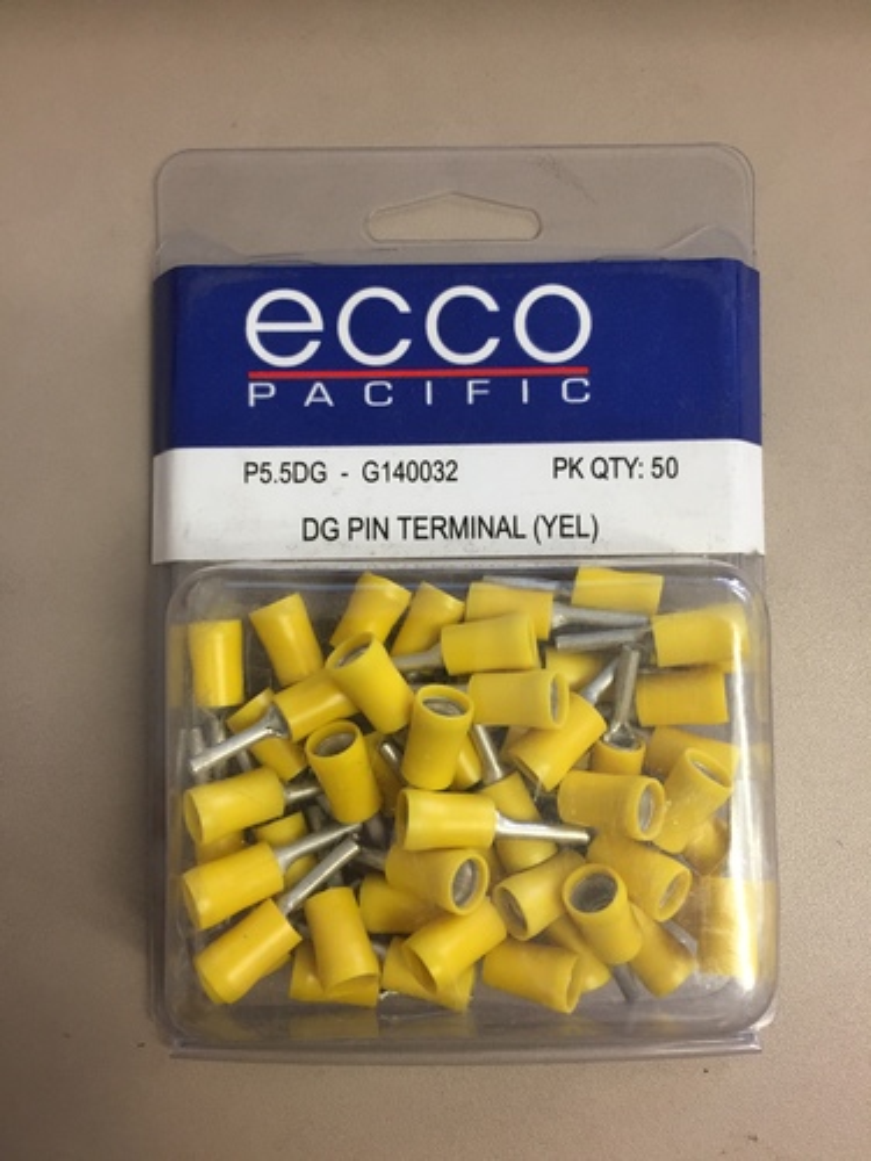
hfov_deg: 48.2
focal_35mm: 29
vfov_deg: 61.7
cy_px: 580
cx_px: 436
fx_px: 973
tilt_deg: -86.5
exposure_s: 1/33
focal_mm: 4.15
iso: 64
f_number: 2.2
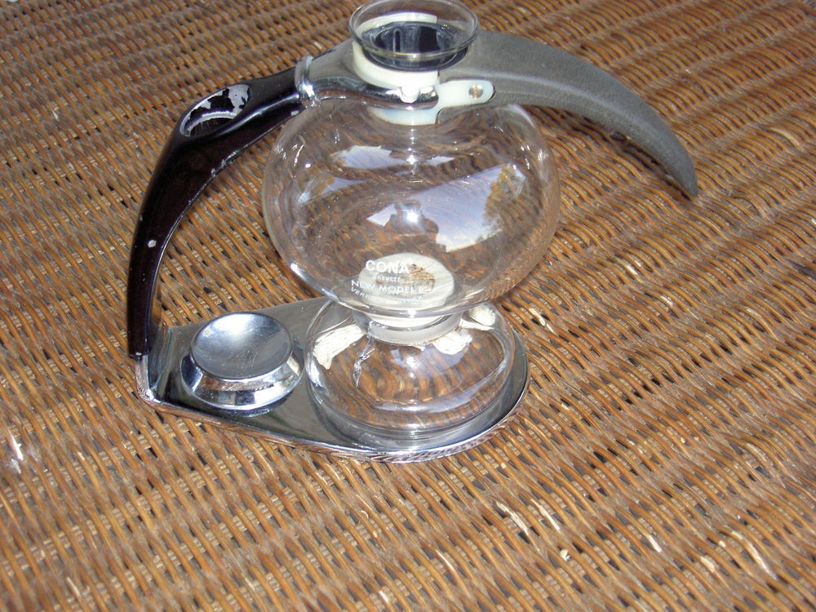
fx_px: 1297
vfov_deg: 26.6
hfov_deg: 34.9
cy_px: 306
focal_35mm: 55
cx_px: 408
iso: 200
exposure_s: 1/60
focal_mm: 11.3
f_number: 3.3
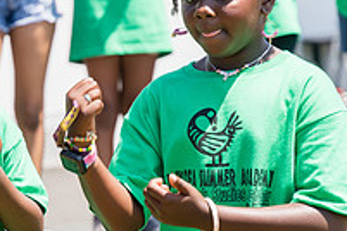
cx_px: 5
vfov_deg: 6.4
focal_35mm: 216
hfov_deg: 9.5
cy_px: 116
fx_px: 2082
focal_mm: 75
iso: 100
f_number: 3.5
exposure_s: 1/640
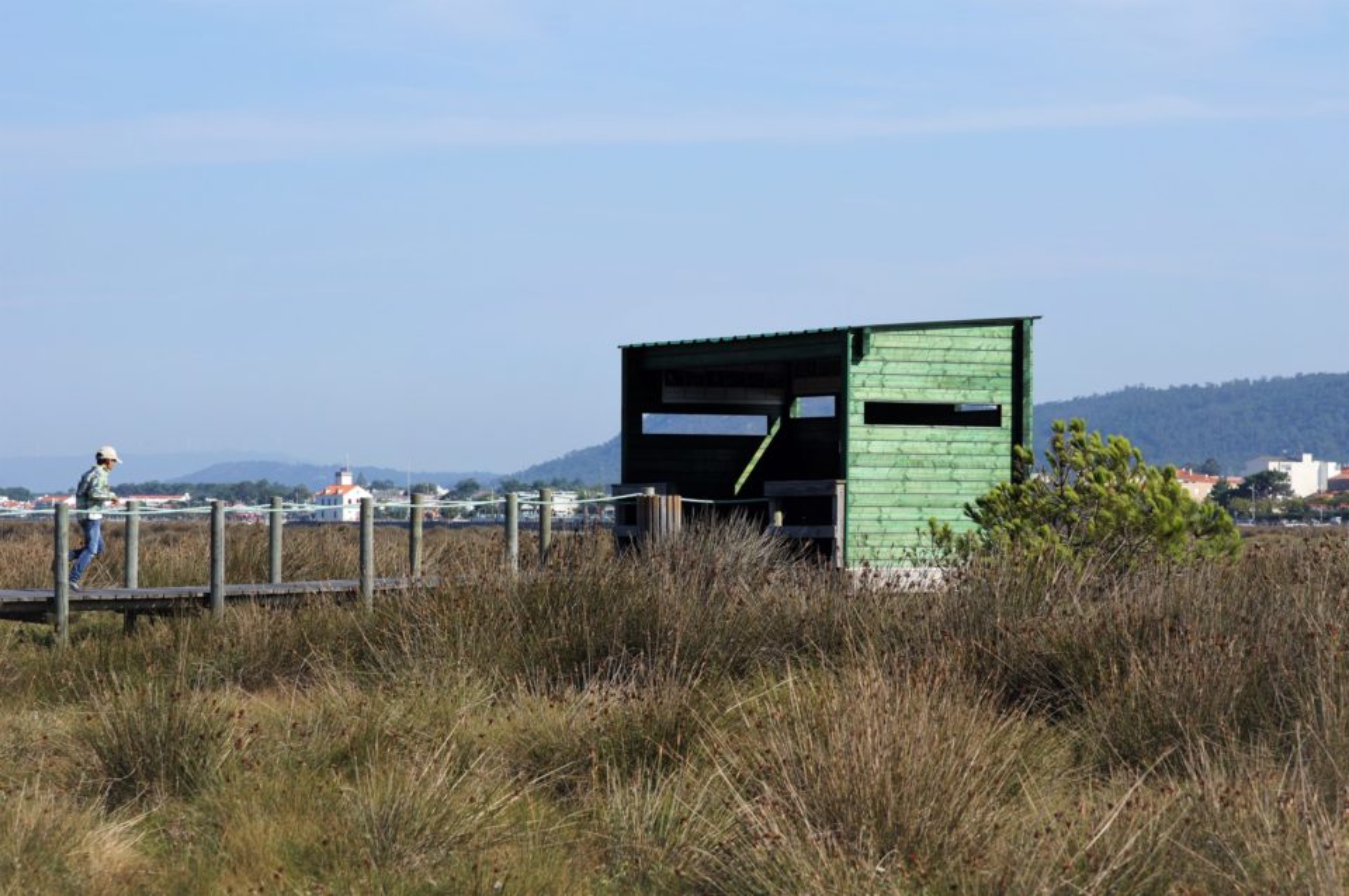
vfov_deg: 13.0
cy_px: 448
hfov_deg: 19.5
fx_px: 3930
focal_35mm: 105
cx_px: 674
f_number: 5.6
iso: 100
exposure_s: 1/500
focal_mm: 70
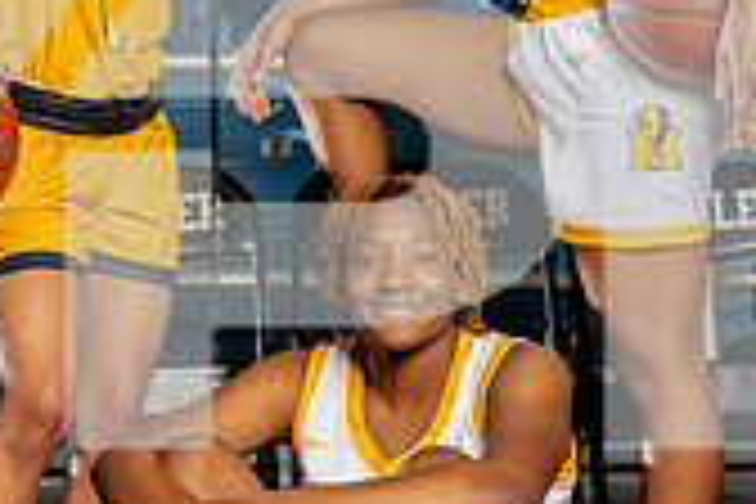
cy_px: 214
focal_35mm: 121
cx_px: -22
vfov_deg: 11.3
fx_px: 2541
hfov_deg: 16.5
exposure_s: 1/250
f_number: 6.3
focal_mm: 35
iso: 320
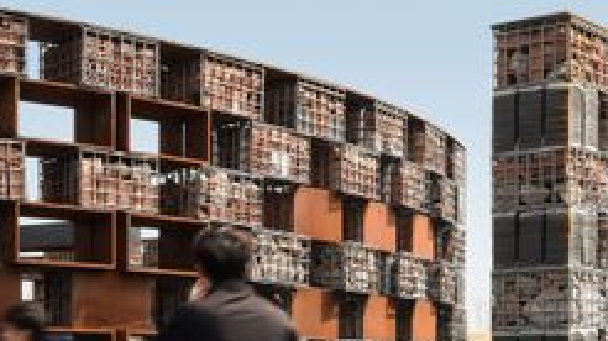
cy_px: 208
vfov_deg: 15.1
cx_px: 389
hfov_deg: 26.4
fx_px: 1289
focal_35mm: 80
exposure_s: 1/10
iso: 100
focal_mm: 32
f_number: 22
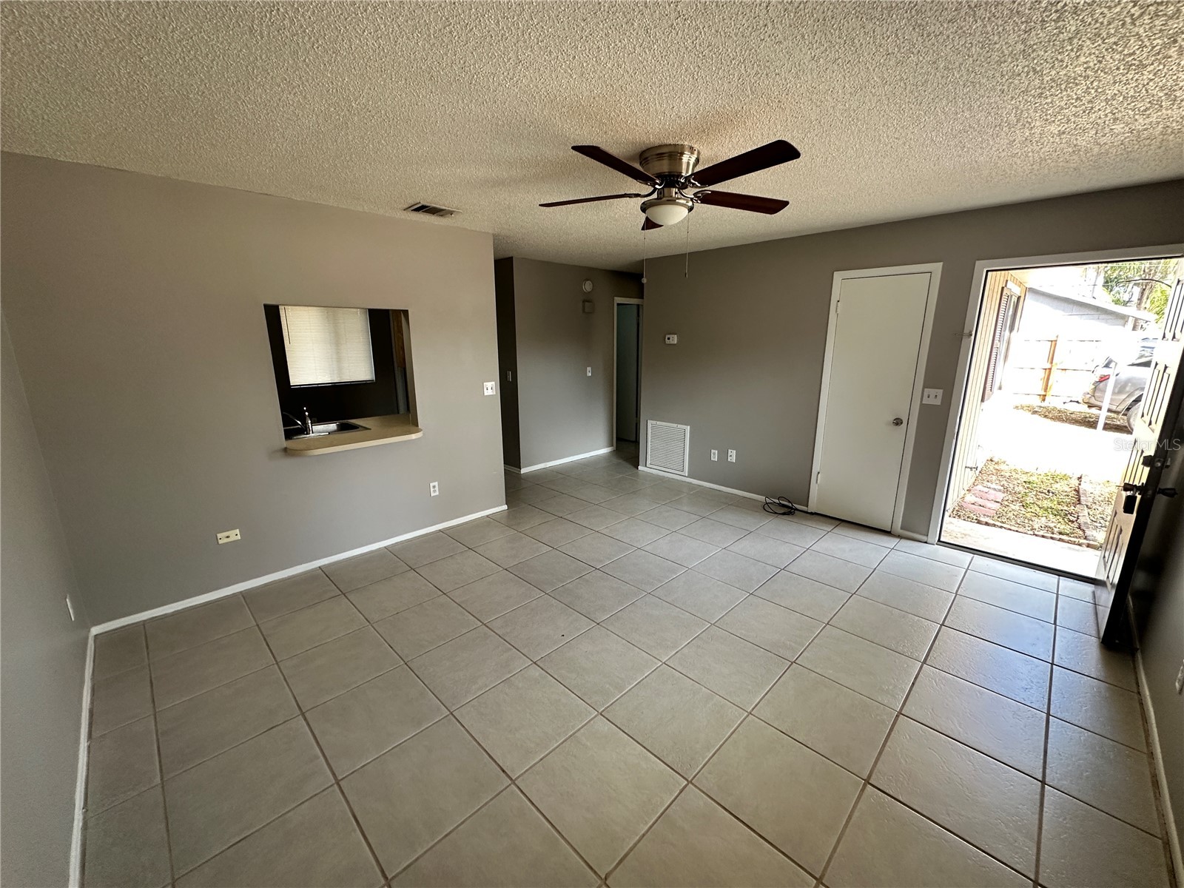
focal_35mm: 14
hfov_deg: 102.1
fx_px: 479
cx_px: 592
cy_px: 444
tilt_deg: -12.7
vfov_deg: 85.7
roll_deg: +0.8
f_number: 2.2
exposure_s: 1/99
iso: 160
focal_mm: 2.22
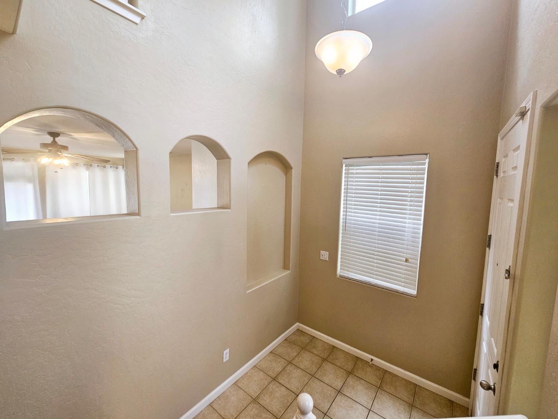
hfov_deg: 106.2
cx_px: 279
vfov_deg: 89.9
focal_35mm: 13
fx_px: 210
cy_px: 210
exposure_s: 1/60.2
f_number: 2.2
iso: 100
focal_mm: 2.2
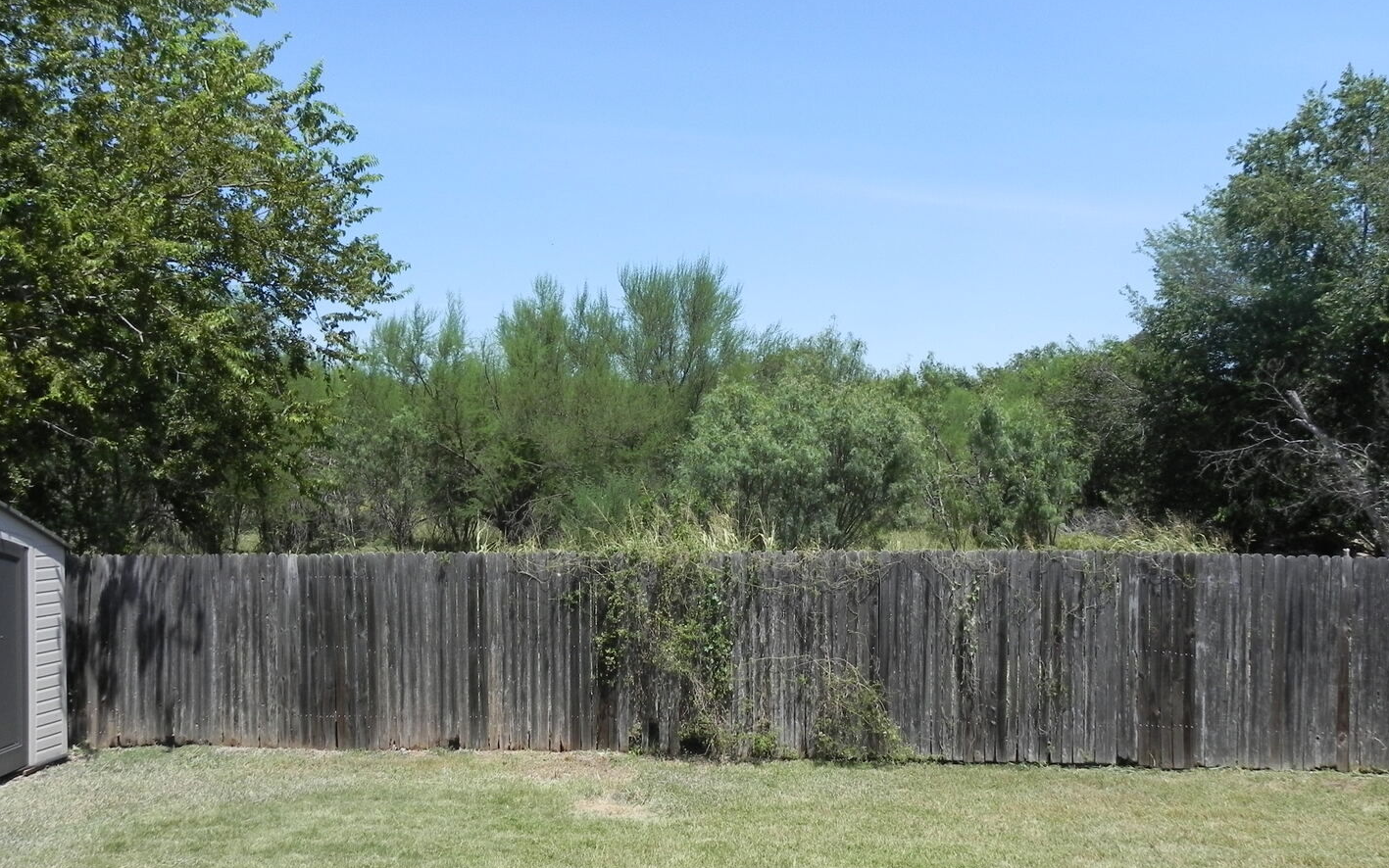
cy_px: 500
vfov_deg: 44.4
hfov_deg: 66.5
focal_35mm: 28
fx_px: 1060
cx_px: 705
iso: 160
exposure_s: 1/376
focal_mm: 4.6
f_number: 7.1
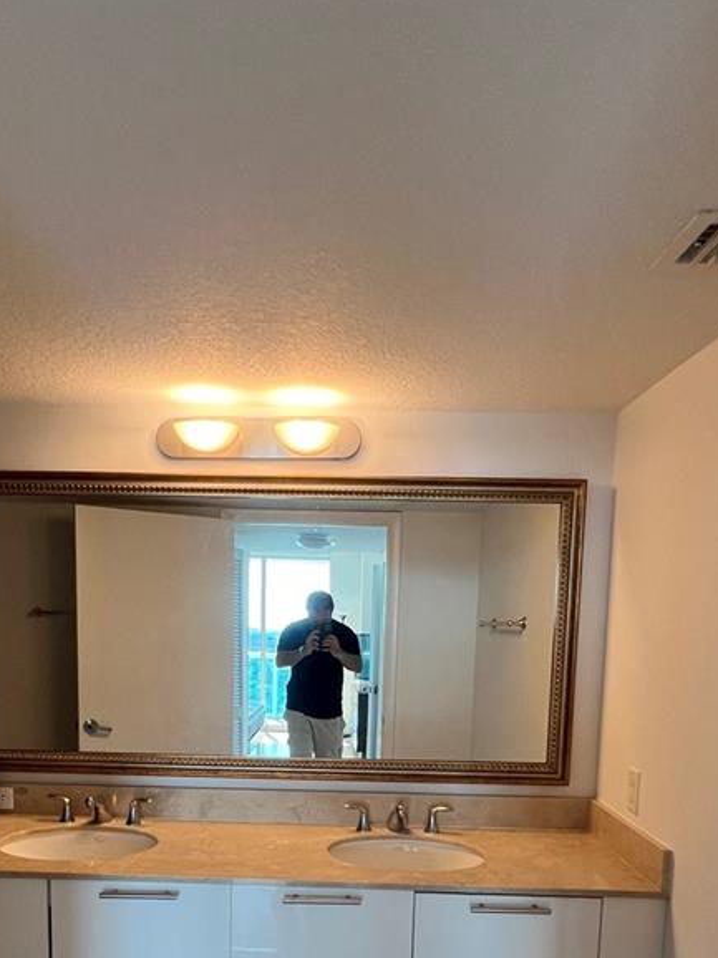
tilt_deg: -5.9
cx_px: 307
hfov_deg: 51.1
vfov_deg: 61.6
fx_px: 747
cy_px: 721
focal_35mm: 27
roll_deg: -1.4
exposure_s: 1/120
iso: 64
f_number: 1.8
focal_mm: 1.57
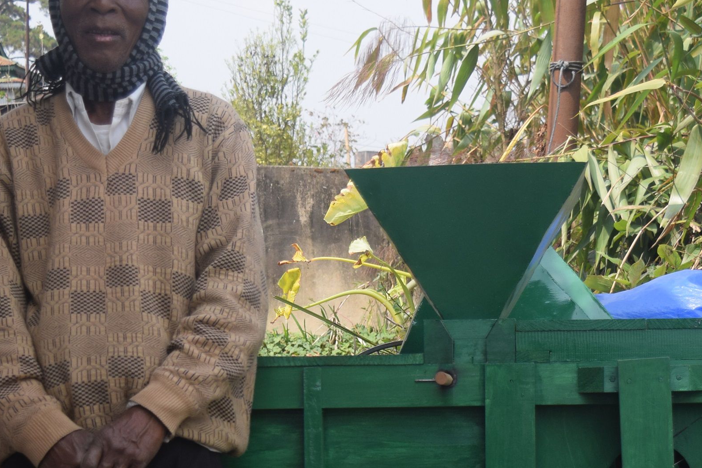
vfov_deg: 13.6
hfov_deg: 20.5
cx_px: 386
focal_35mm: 99
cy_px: 468
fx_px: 1936
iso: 200
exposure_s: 1/1000
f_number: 4
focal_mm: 25
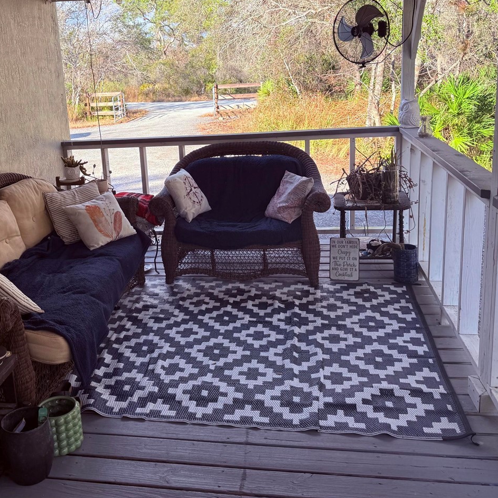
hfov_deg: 45.4
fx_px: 586
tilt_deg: -13.4
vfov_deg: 45.8
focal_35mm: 36
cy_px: 203
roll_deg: +4.8
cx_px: 167
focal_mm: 6.76
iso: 80
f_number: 1.78
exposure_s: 1/695
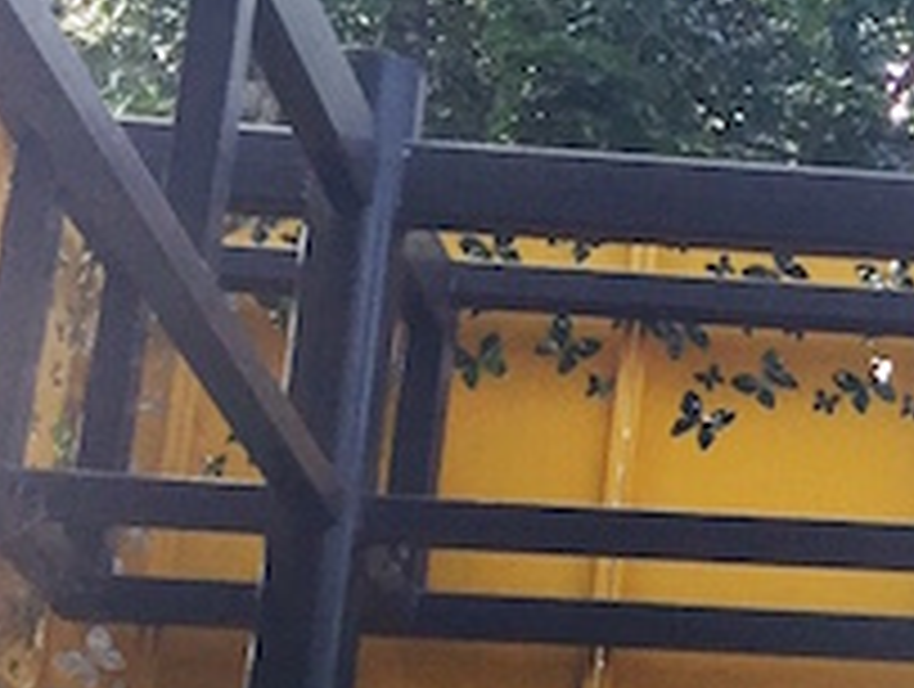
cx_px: 2035
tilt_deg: +17.4
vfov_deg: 10.0
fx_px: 3862
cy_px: 895
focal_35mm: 146
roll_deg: -0.6
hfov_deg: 11.6
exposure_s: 1/120
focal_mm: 4.15
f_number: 2.2
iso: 32
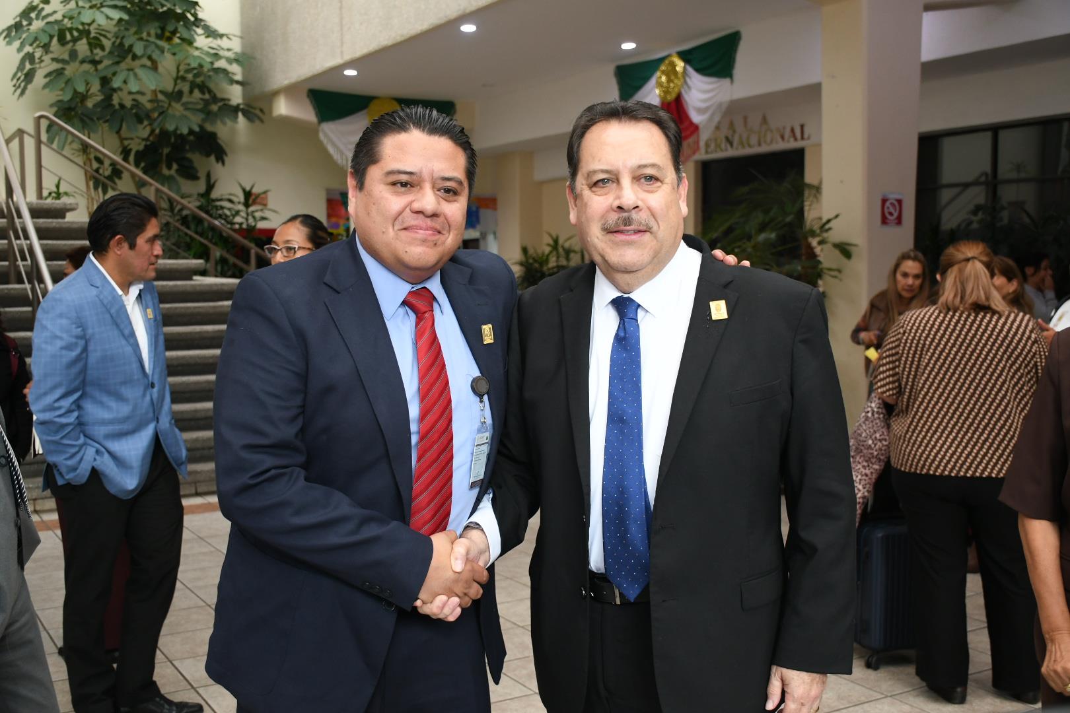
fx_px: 1159
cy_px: 356
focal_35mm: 39
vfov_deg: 34.2
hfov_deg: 49.6
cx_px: 535
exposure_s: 1/100
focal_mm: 26
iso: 800
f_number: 3.8
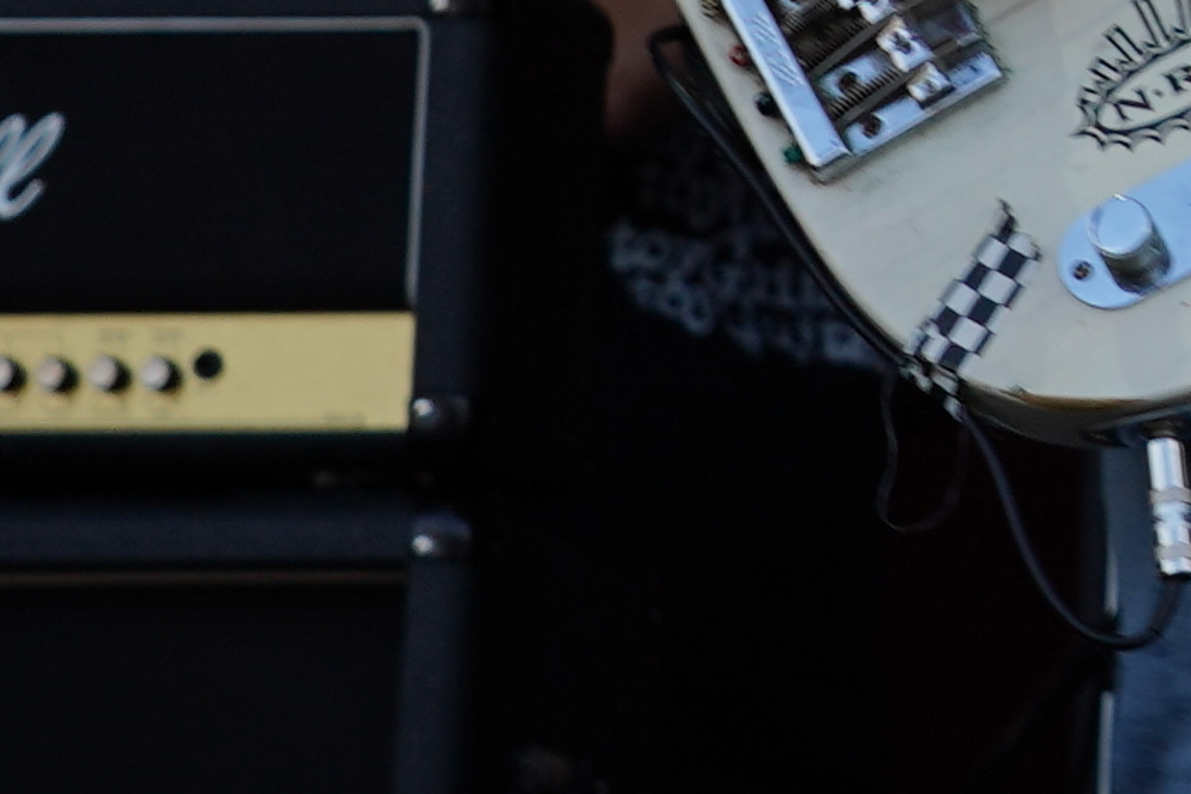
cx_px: 2505
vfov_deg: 4.1
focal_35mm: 327
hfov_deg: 6.1
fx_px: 10819
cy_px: -1321
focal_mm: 46
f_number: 6.3
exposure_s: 1/200
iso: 100
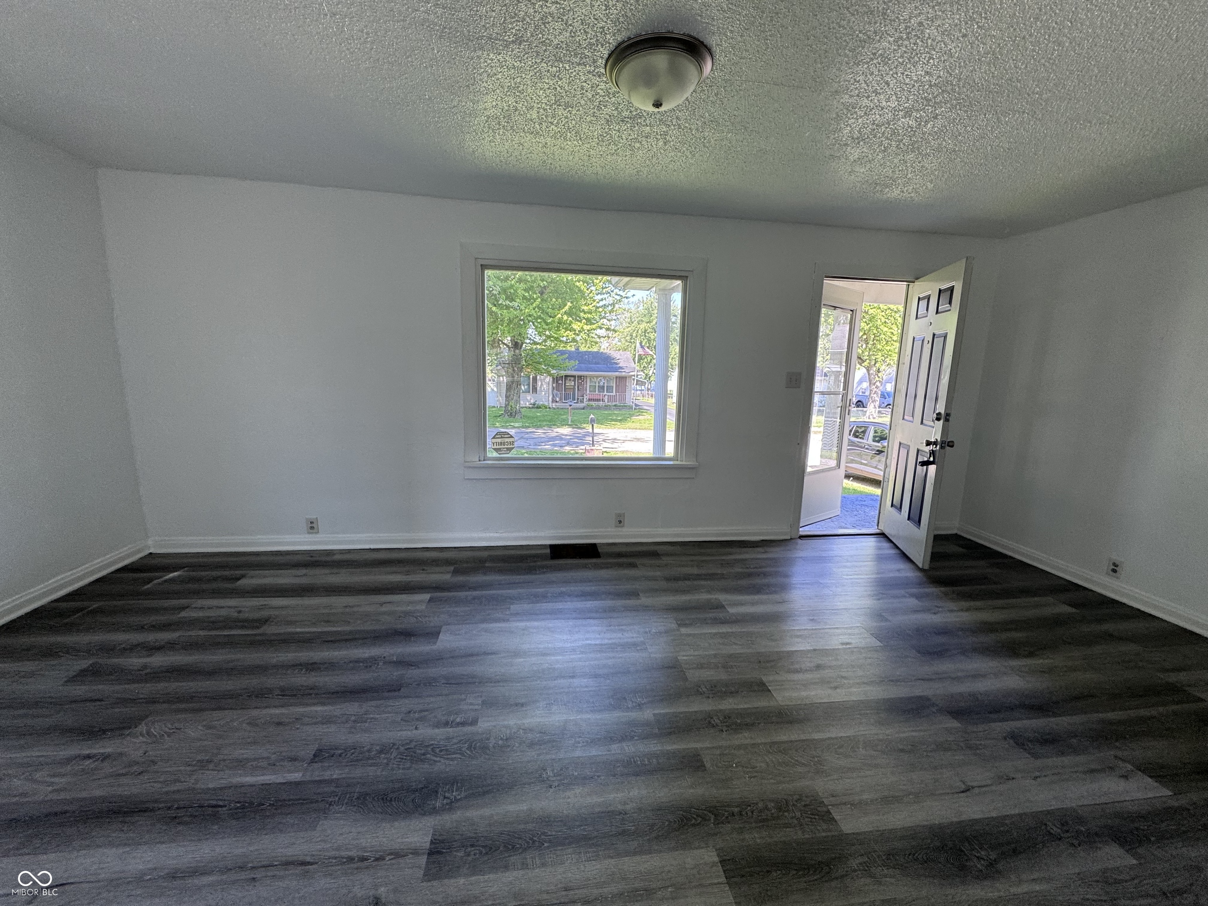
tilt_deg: -6.1
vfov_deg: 85.7
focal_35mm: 14
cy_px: 453
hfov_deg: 102.1
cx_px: 604
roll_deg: -2.2
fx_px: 489
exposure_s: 1/99
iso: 64
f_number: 2.2
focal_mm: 2.22
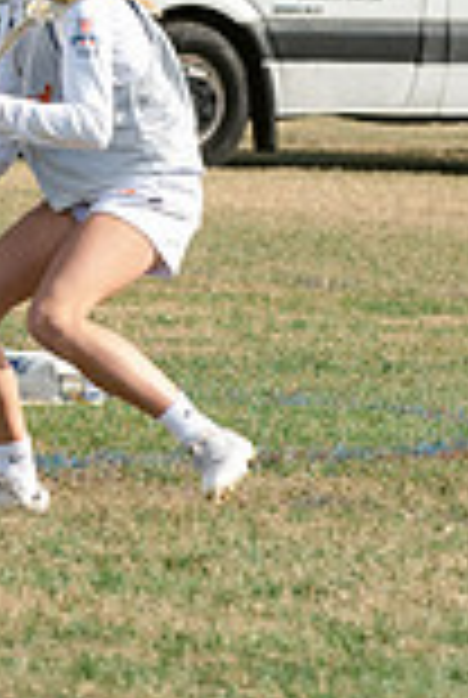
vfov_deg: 3.0
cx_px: -381
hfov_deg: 2.0
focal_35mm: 677
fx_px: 13142
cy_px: 66
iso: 250
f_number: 5
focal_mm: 135
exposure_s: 1/1600
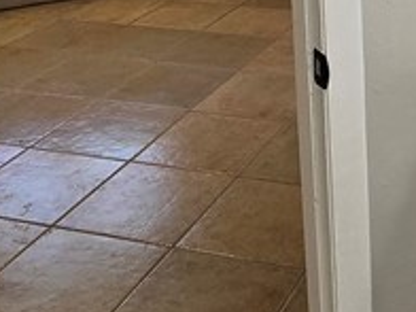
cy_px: -104
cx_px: 378
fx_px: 817
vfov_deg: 19.7
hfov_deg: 27.5
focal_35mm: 68
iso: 125
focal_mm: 2.2
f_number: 2.2
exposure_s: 1/60
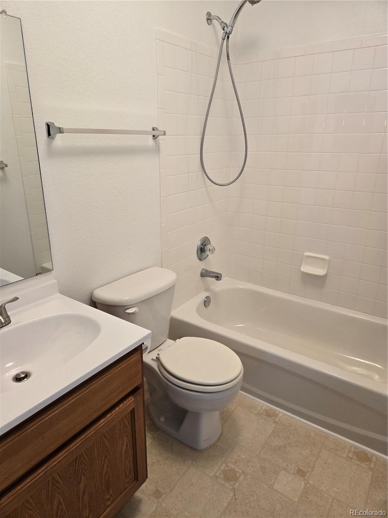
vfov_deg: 73.9
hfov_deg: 58.9
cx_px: 194
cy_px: 259
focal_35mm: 23
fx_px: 344
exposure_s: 1/120
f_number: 1.8
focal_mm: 5.4
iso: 200
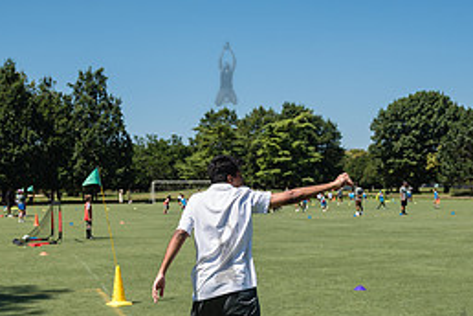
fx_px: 709
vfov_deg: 24.7
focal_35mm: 54
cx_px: 226
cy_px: 251
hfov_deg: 36.9
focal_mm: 24
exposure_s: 1/2000
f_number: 4
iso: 200
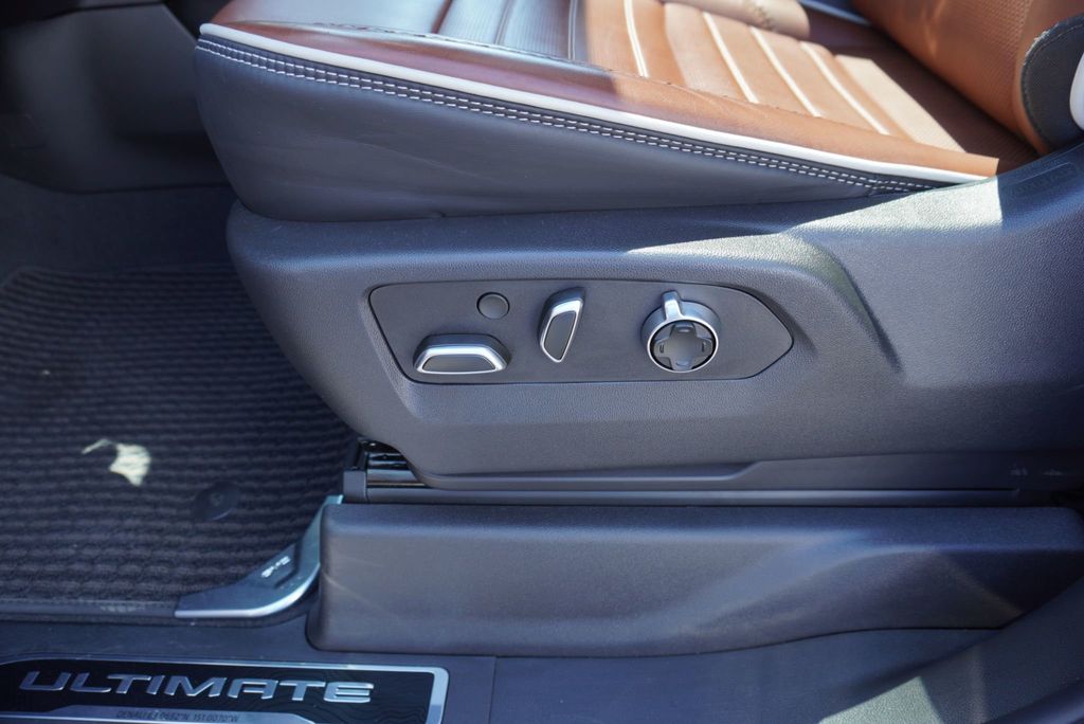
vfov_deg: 53.2
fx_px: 723
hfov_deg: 73.7
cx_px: 542
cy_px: 362
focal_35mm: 24
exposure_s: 1/60
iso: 100
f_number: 4
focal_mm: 16
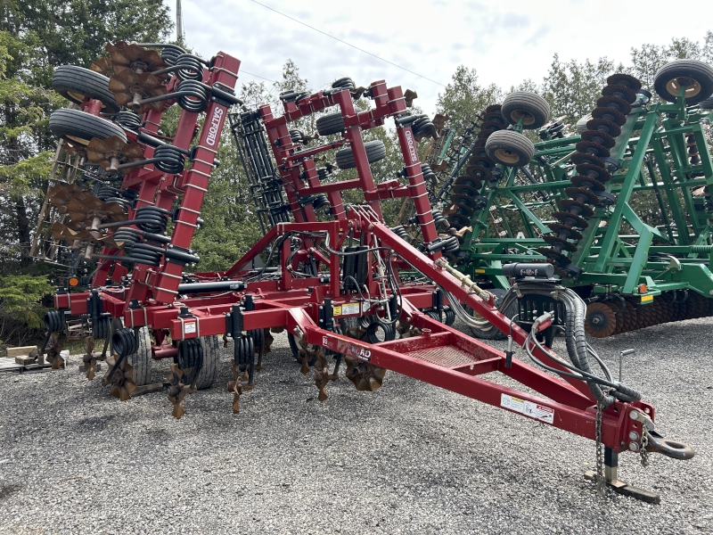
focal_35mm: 26
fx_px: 536
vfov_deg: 53.1
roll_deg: +2.4
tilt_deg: +0.3
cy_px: 268
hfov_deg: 67.3
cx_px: 356
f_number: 1.5
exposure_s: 1/1326
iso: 50
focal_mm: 5.7
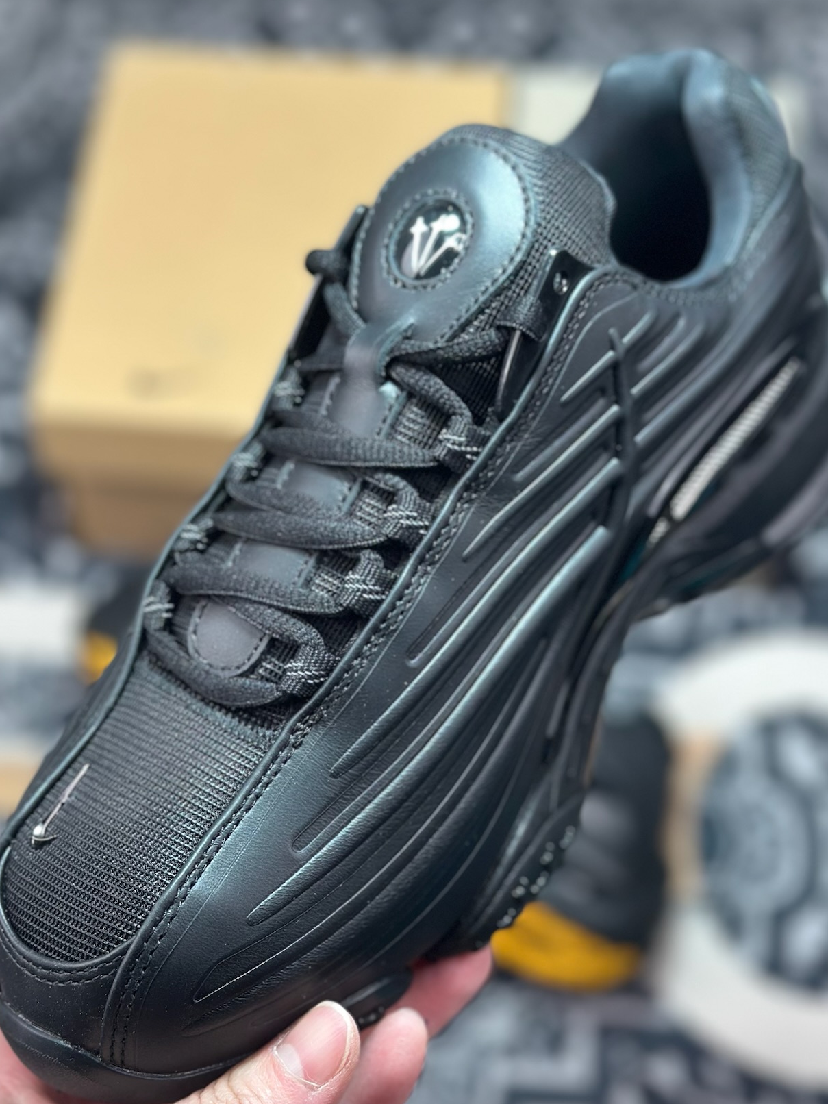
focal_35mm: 61
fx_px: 1945
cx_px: 421
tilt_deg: -57.7
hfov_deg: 24.0
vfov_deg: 31.7
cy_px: 593
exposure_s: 1/225
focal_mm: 6.86
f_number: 1.78
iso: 80
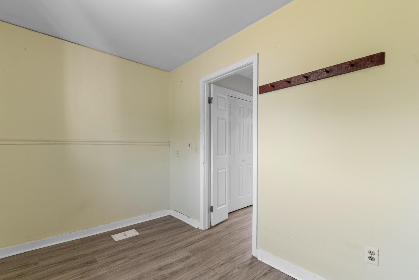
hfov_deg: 100.4
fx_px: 175
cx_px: 210
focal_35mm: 15
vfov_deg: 77.3
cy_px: 140
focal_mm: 10
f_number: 4.5
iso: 100
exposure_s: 1/3
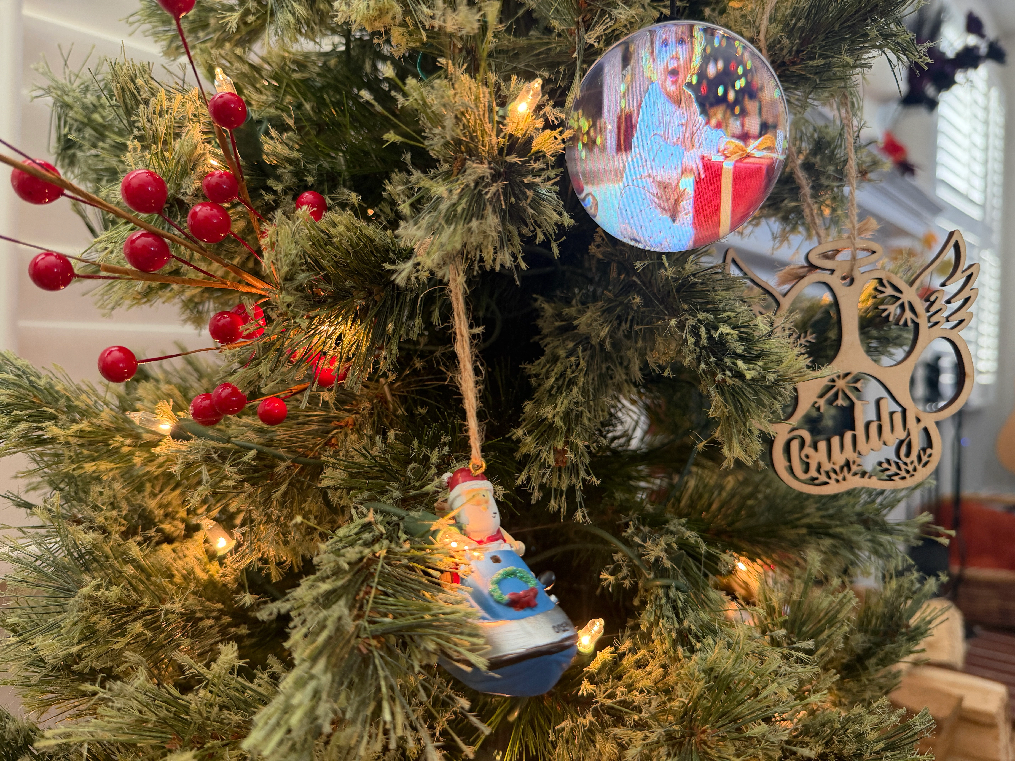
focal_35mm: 24
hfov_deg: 71.6
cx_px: 508
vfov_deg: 56.8
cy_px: 380
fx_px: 704
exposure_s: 1/60
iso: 250
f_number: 1.78
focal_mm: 6.76
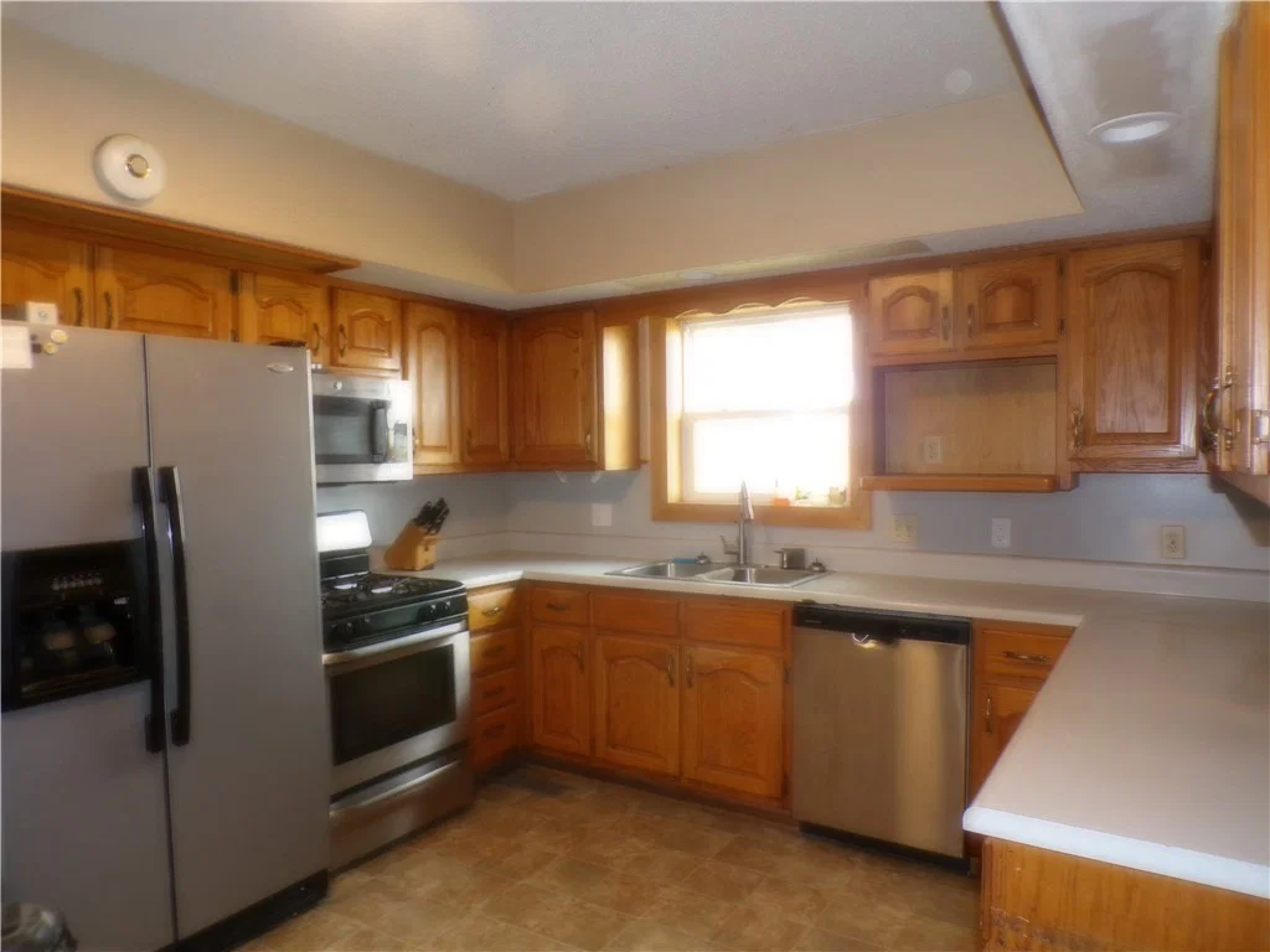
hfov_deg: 71.6
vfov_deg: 56.8
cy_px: 476
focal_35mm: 24
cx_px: 635
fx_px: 881
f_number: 3
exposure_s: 1/25
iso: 200
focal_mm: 4.3
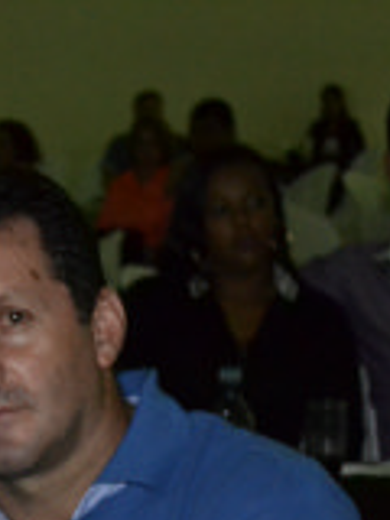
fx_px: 1893
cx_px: -110
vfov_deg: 15.3
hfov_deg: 11.5
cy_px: 535
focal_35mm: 126
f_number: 4.5
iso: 3200
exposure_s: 1/60
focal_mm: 28
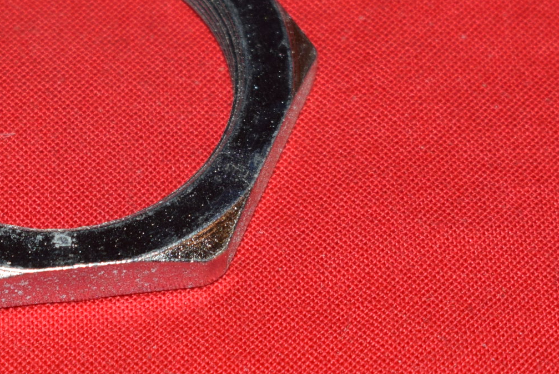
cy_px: 97
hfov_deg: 9.6
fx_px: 3325
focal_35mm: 214
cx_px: 78
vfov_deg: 6.4
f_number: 5.6
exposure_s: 1/200
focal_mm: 48
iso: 400
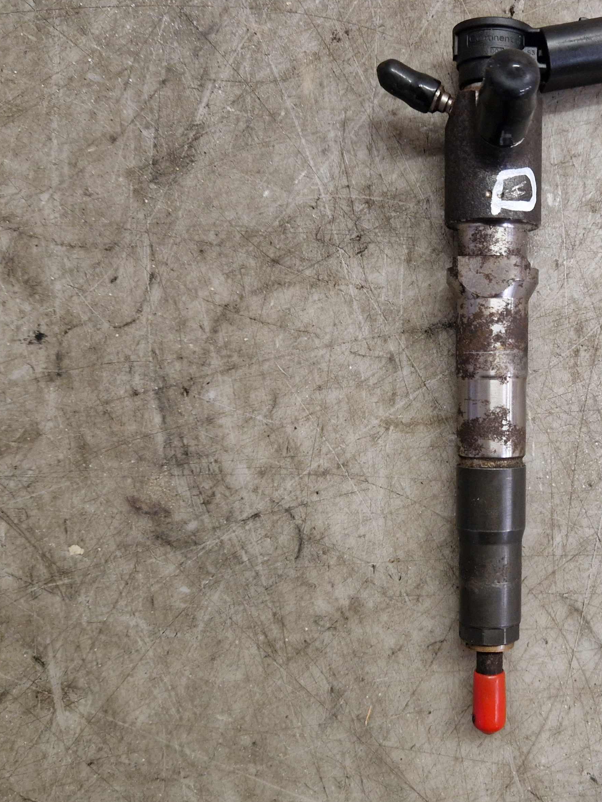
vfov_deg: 47.8
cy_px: 381
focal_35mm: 39
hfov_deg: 35.1
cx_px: 519
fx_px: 904
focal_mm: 5.4
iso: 100
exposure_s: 1/100
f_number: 1.8
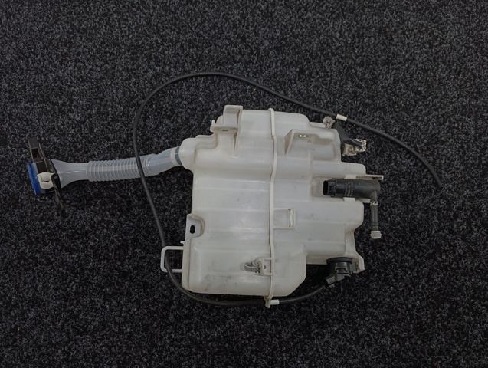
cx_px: 244
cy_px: 184
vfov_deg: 49.9
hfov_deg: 63.4
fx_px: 395
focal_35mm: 28
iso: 79
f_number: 1.8
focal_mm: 4.22
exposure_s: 1/50
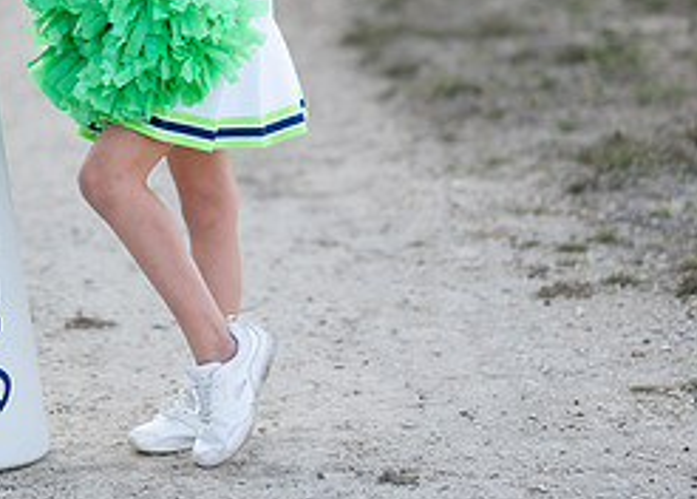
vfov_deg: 9.1
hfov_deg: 12.7
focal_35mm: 157
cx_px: 149
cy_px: 66
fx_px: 3110
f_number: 1.2
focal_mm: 50
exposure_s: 1/1000
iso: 100
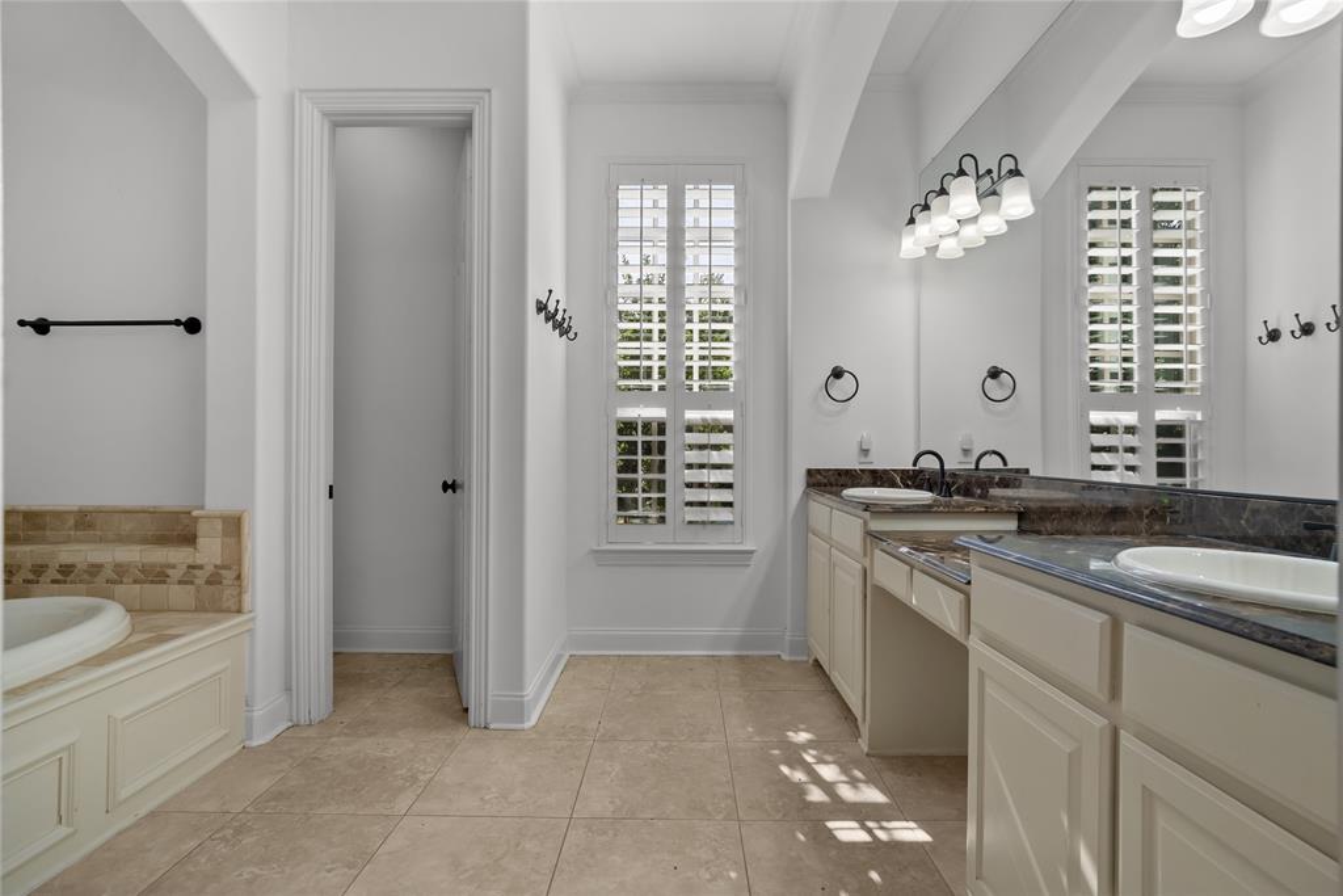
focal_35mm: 16
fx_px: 597
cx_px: 672
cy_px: 448
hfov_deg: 96.7
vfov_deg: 73.8
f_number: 8
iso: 640
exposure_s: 1/20
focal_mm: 16
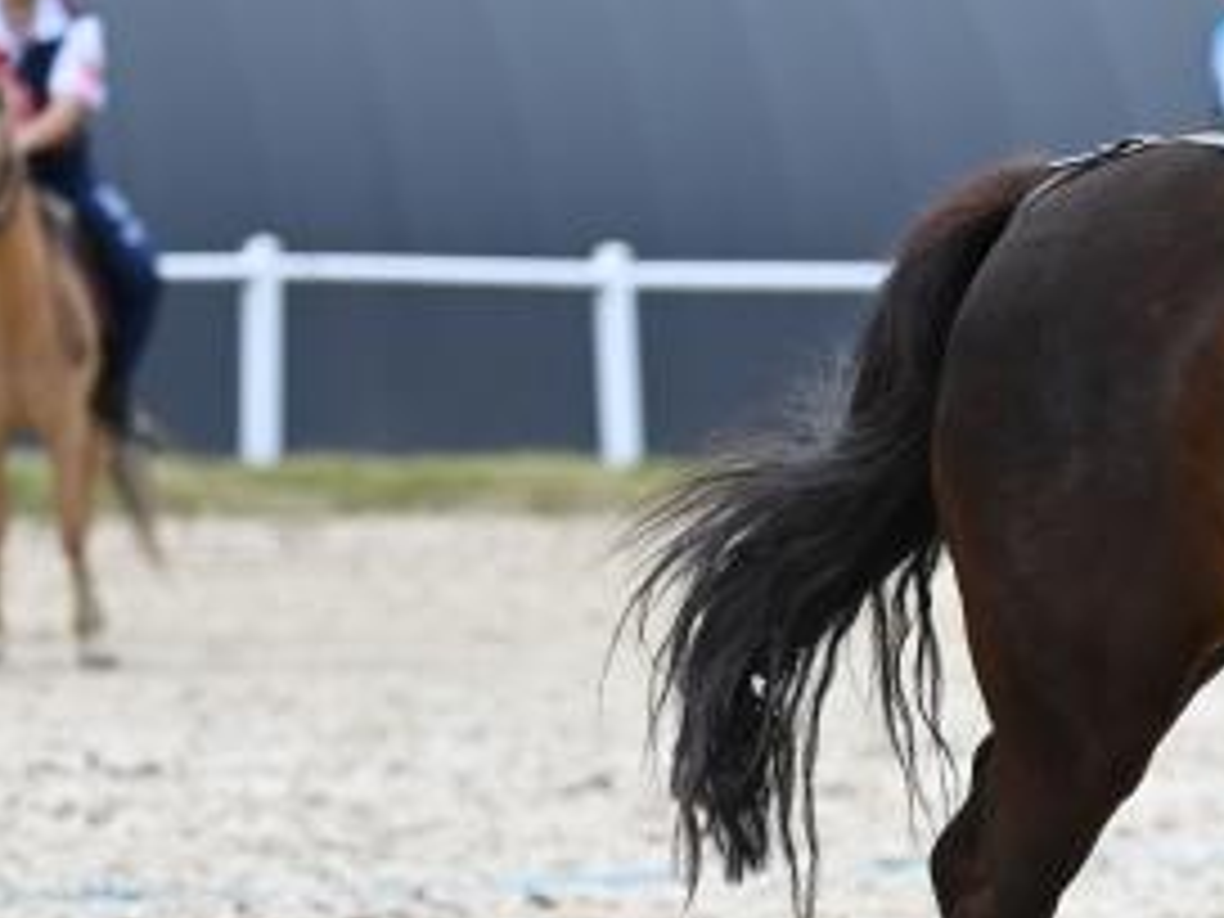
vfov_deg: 3.3
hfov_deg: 4.4
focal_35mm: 452
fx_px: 15982
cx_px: 1647
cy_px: 472
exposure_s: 1/1250
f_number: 5.6
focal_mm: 160
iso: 360
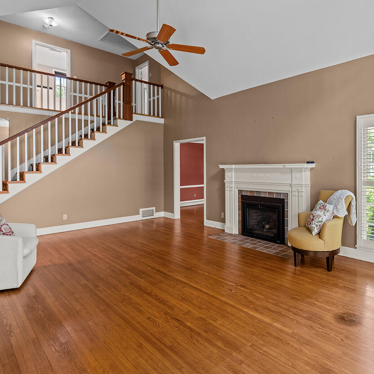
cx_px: 248
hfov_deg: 70.2
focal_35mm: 21
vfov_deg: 72.1
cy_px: 186
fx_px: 257
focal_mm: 16
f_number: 2.8
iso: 400
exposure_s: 1/30
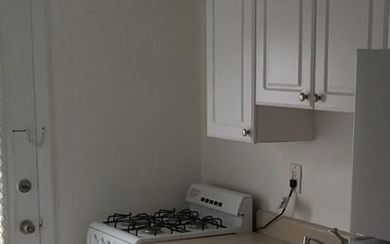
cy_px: 226
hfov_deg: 27.6
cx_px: 313
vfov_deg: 17.6
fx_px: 776
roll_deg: -2.2
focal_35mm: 73
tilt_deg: -10.4
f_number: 2.2
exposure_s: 1/30
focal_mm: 4.15
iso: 32
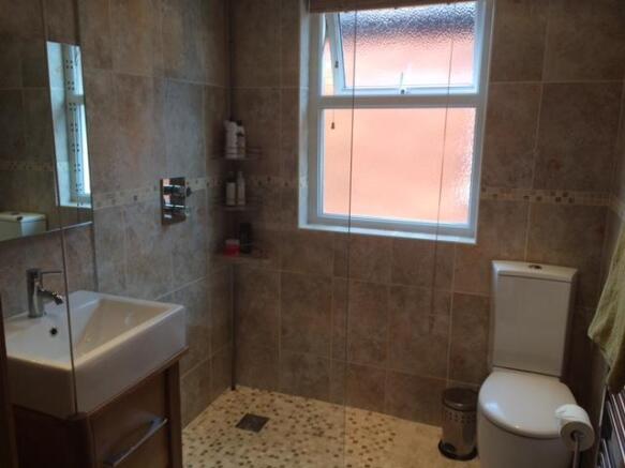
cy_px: 234
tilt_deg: -12.6
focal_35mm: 29
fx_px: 523
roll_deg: -1.2
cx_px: 312
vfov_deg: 48.2
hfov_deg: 61.7
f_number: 2.2
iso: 32
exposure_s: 1/60
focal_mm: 4.15
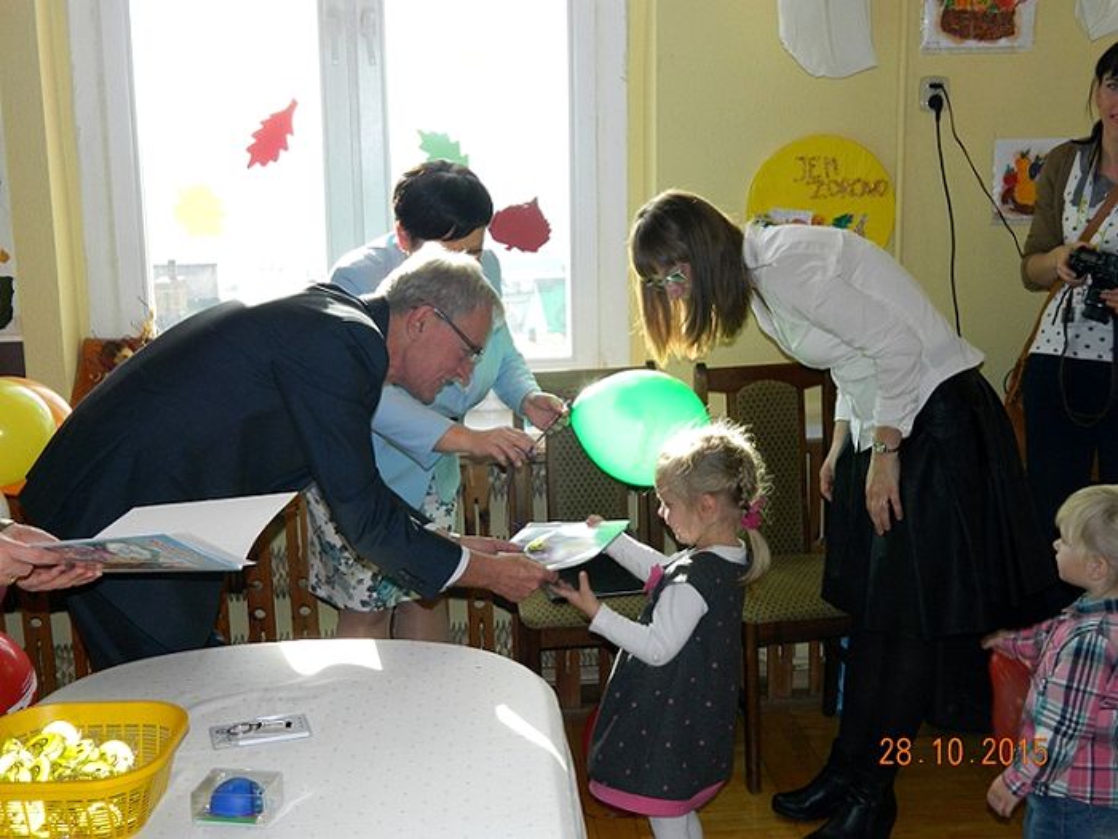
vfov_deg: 30.9
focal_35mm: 47
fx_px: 1518
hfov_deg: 40.4
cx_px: 559
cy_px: 420
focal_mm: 8.4
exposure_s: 1/125
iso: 110
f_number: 3.6
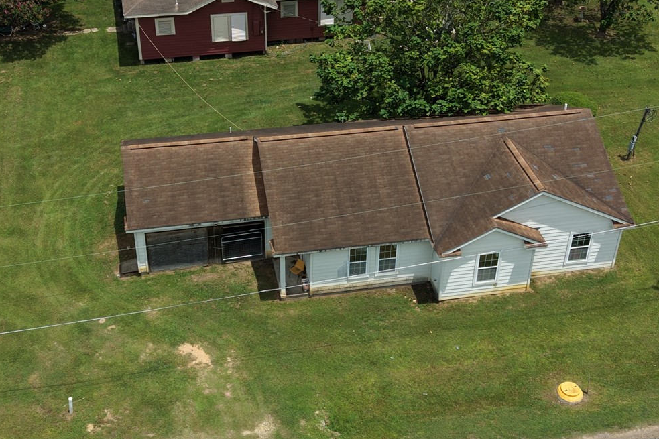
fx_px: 952
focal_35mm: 52
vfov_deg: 25.9
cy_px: 180
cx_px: 314
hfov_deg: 38.2
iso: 100
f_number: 1.8
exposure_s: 1/4000
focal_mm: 8.67
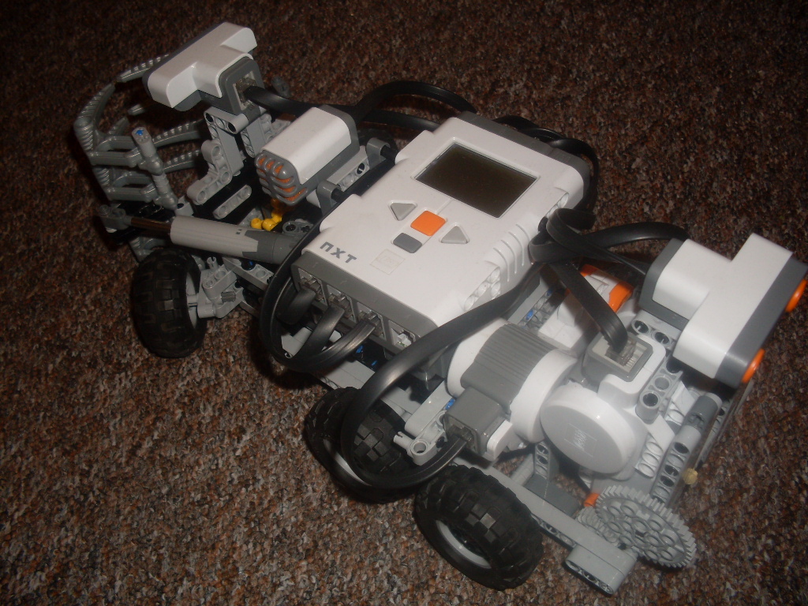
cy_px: 303
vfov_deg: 37.7
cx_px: 404
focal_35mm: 38
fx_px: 887
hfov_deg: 49.0
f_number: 2.8
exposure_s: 1/45
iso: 100
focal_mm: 6.3
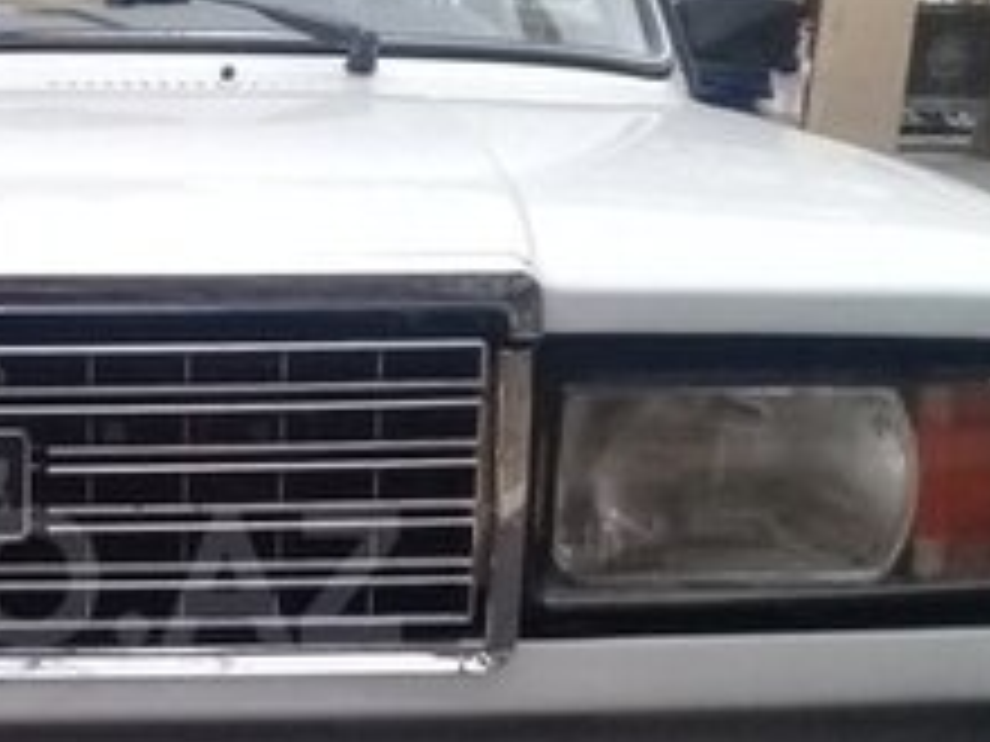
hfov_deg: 20.3
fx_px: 2660
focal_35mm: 93
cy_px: 578
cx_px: -58
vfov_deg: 15.8
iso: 125
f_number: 2.2
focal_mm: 3.3
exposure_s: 1/33
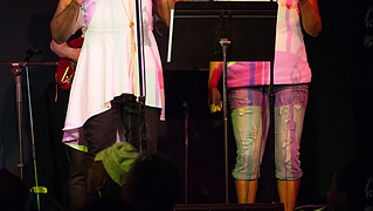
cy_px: 26
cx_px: 144
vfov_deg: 4.7
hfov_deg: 8.4
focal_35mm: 257
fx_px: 2544
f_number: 2.8
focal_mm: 135
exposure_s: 1/320
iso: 4000
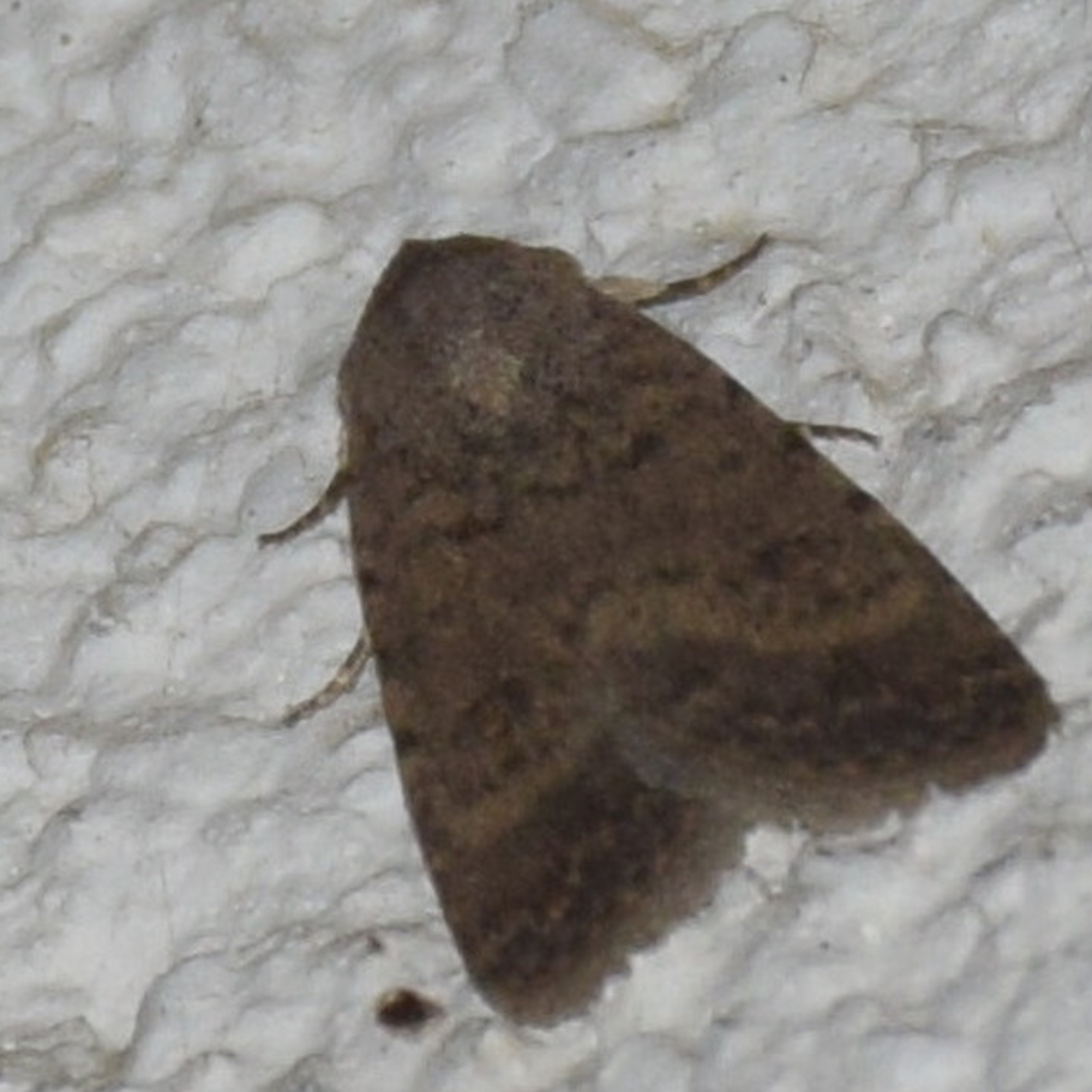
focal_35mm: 270
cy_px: 547
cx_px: 711
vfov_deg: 6.5
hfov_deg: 6.5
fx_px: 9636
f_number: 5.6
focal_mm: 140
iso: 320
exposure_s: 1/60
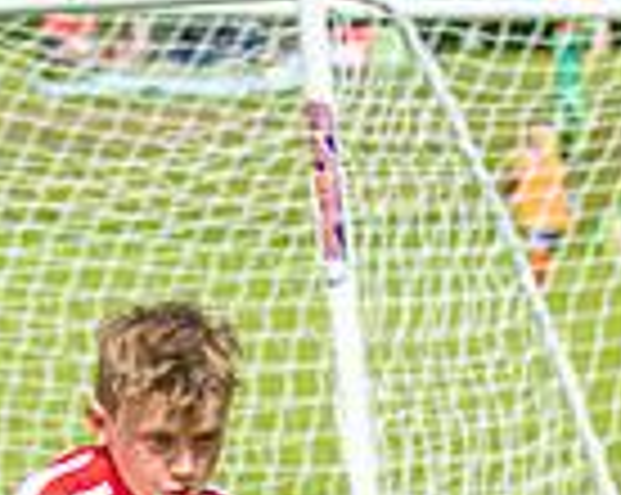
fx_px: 8699
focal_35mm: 474
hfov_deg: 4.1
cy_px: 776
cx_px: -180
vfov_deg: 3.2
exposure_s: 1/3200
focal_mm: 80
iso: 250
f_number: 3.2
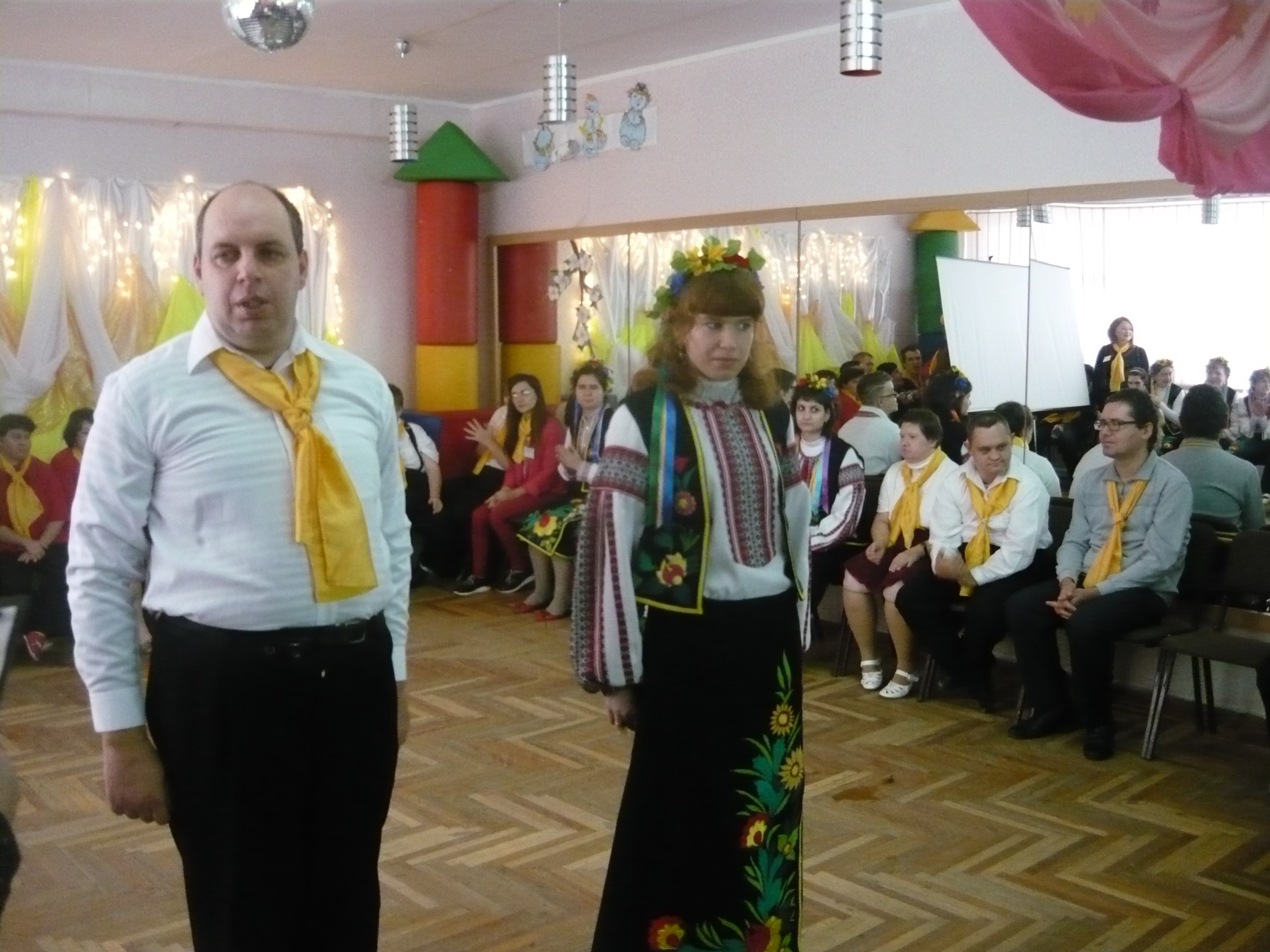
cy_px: 476
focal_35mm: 33
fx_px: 1211
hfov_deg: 55.4
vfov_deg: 42.9
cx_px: 635
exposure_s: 1/40
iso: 800
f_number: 2.8
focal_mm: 5.5
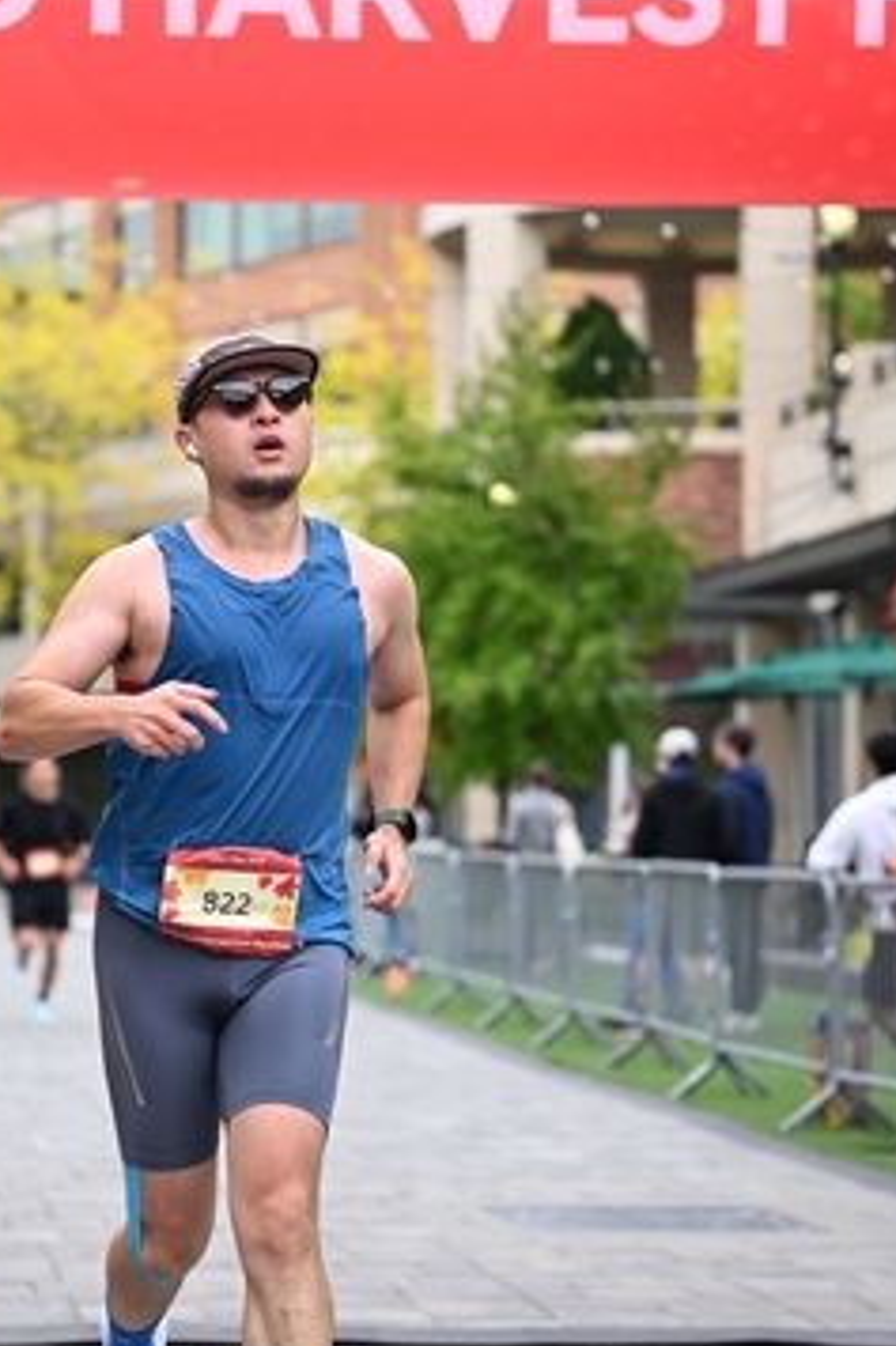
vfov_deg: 17.6
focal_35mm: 116
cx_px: 217
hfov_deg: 11.8
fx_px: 4335
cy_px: 688
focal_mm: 75
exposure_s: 1/2000
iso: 640
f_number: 2.8
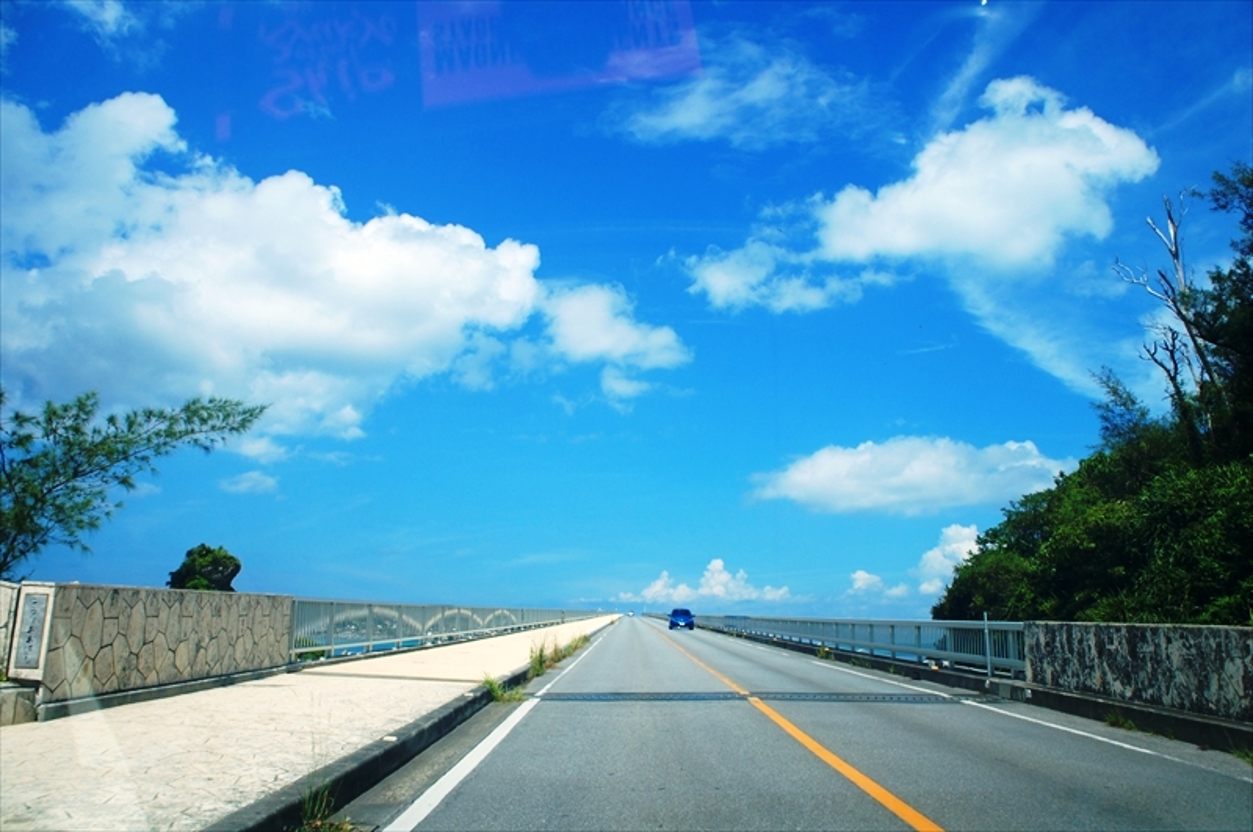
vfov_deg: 47.8
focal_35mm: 27
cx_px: 626
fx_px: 938
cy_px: 416
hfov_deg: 67.5
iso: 200
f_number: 8
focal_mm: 18
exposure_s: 1/640
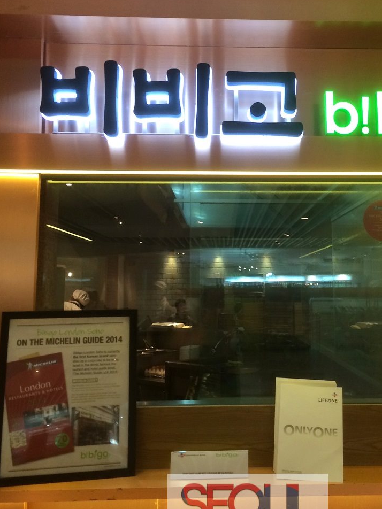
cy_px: 221
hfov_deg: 34.1
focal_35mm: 42
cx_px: 248
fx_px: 618
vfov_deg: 44.7
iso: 125
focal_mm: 4.12
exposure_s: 1/30
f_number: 2.2
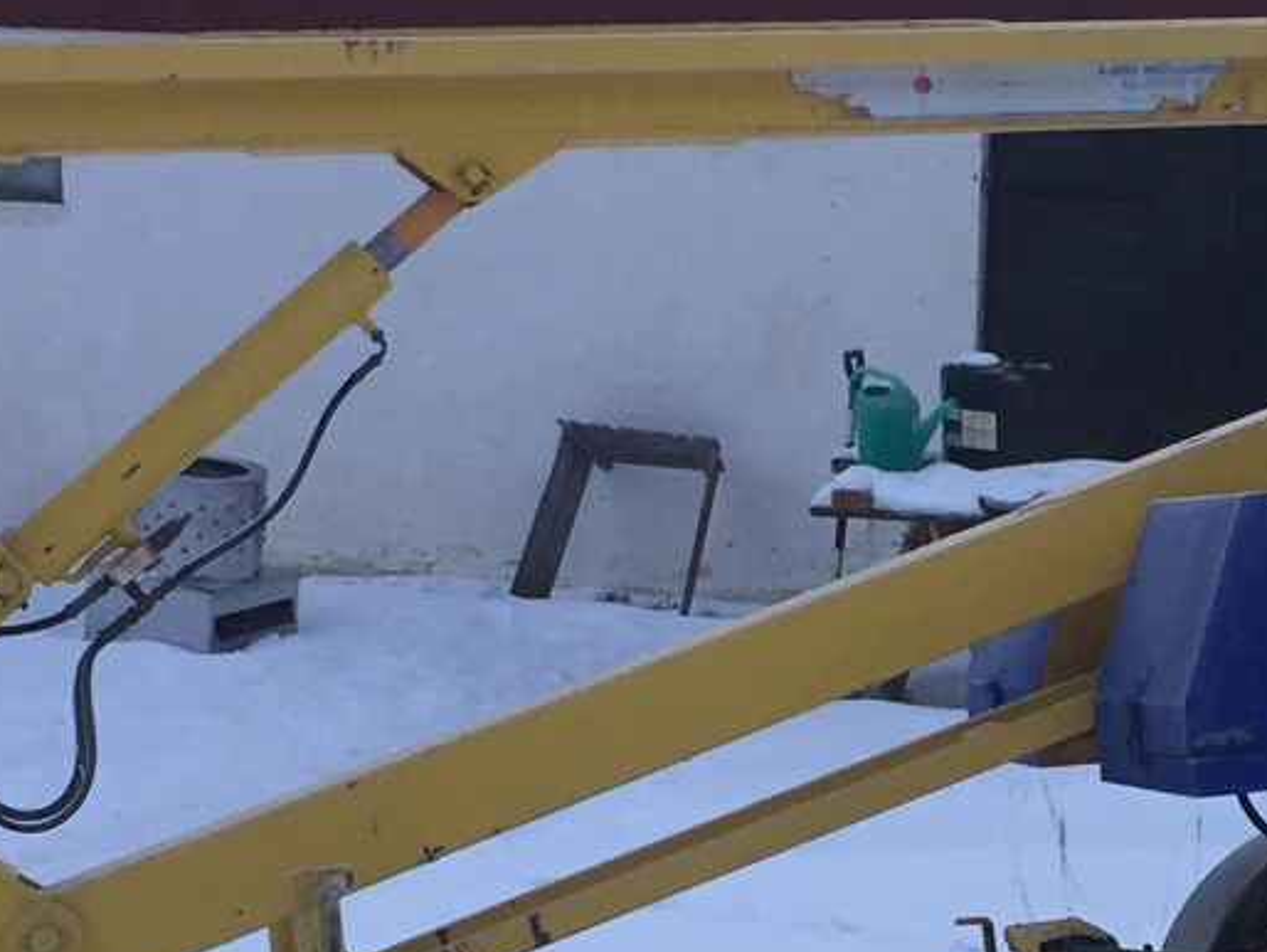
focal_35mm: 92
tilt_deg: -11.6
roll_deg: -0.7
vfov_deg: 16.0
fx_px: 3369
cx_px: 1087
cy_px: 715
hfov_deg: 20.9
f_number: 2.2
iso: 125
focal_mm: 4.15
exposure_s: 1/33
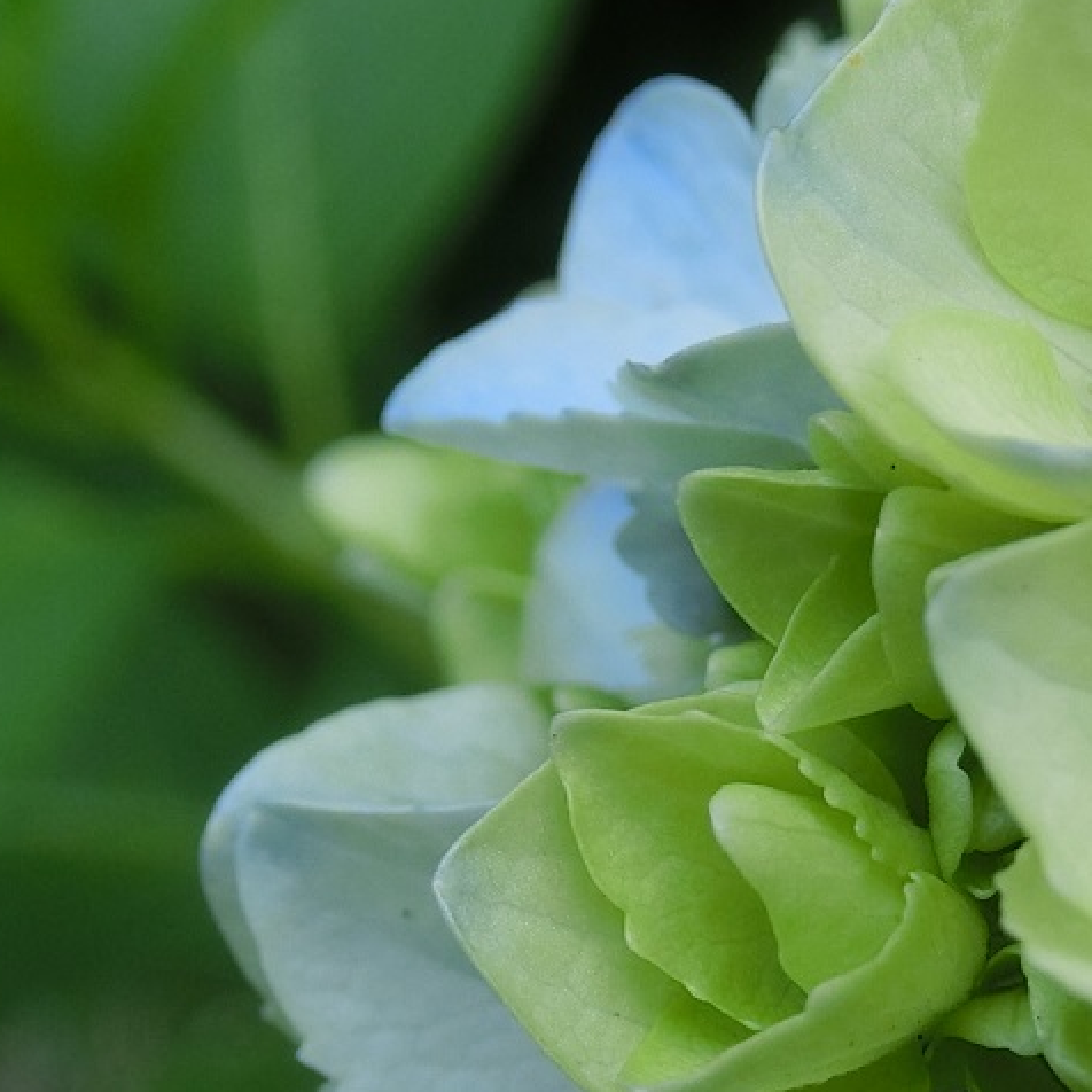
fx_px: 4033
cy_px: 585
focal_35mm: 113
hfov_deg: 15.4
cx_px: 773
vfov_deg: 15.4
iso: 80
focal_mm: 6.67
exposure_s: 1/200
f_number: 3.9
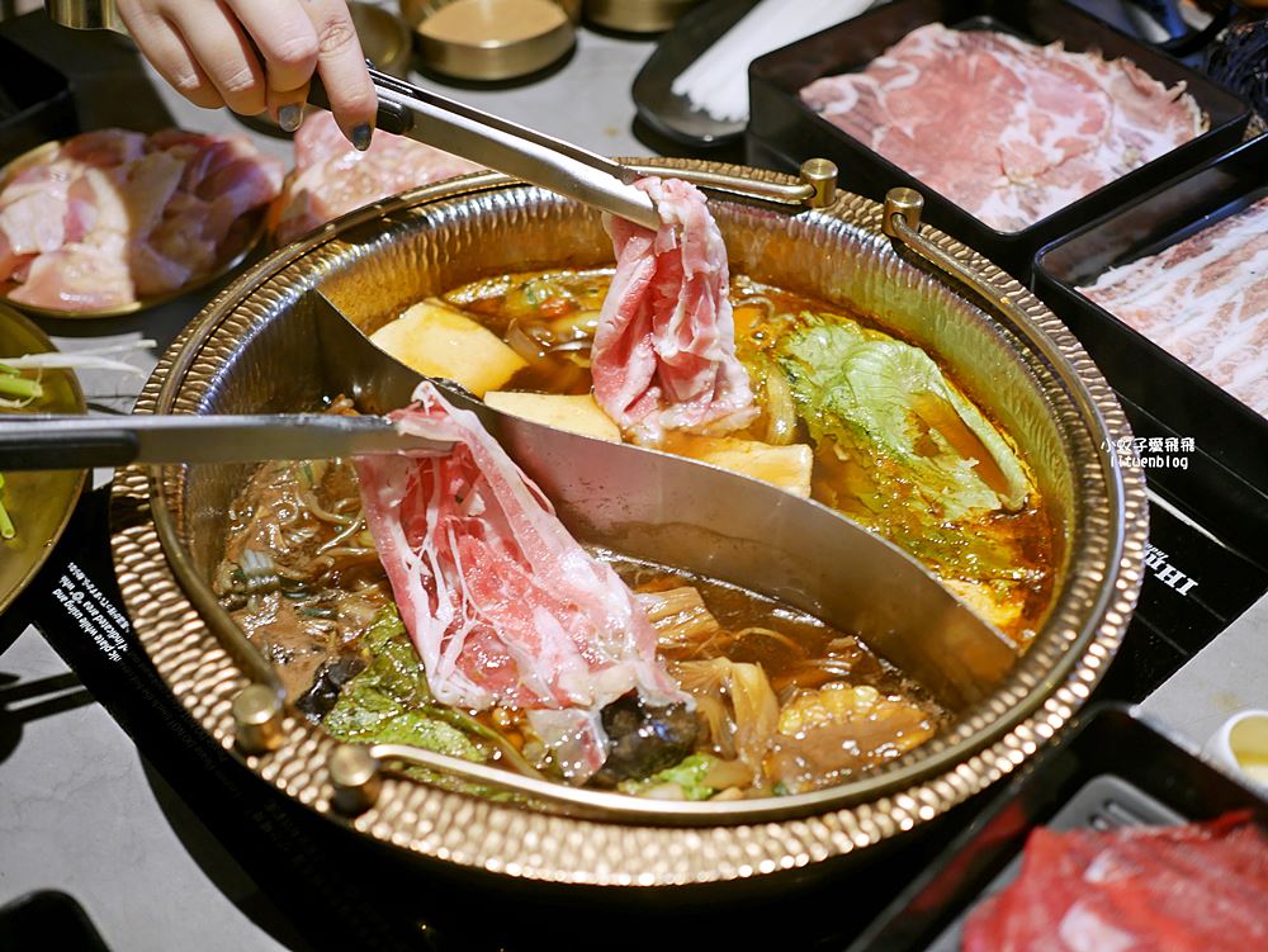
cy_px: 476
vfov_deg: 29.1
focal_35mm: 50
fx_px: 1832
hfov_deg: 38.2
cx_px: 634
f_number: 1.8
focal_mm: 25
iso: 320
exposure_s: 1/60
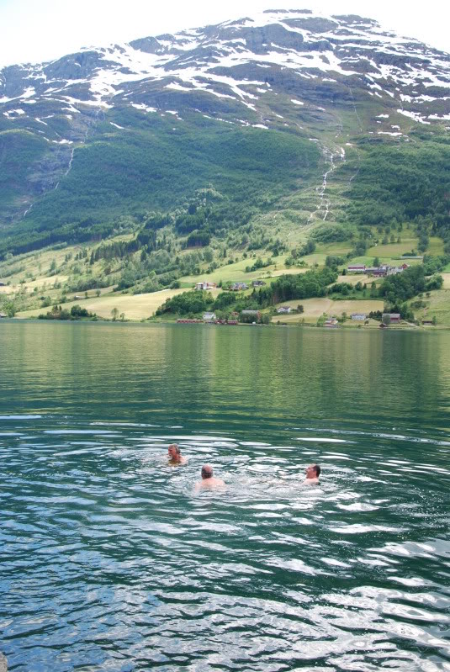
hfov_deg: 35.6
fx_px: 701
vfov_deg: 51.2
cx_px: 225
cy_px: 336
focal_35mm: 38
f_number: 5.6
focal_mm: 25
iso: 100
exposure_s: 1/125
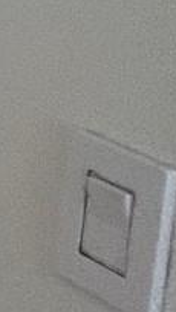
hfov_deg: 4.6
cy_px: -213
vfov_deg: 16.7
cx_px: -993
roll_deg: -0.3
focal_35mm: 111
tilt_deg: -7.0
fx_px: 919
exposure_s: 1/120
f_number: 1.8
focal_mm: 1.57
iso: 100
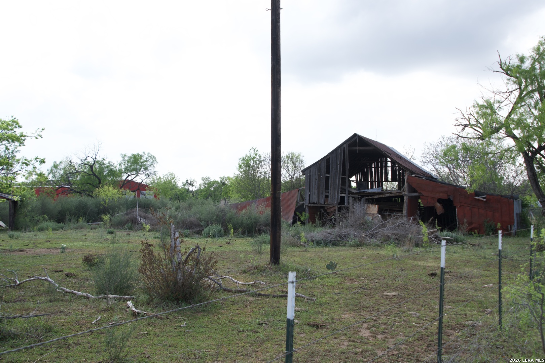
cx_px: 272
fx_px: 636
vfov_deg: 31.9
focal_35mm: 42
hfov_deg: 46.4
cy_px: 182
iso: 100
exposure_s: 1/125
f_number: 8
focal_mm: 28
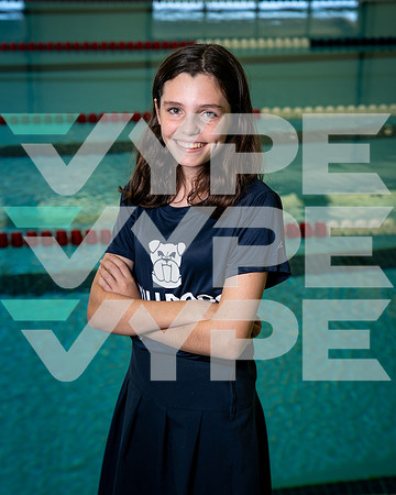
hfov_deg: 16.8
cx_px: 186
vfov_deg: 20.9
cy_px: 248
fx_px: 1341
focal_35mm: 92
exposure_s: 1/250
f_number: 4.5
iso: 200
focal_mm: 65
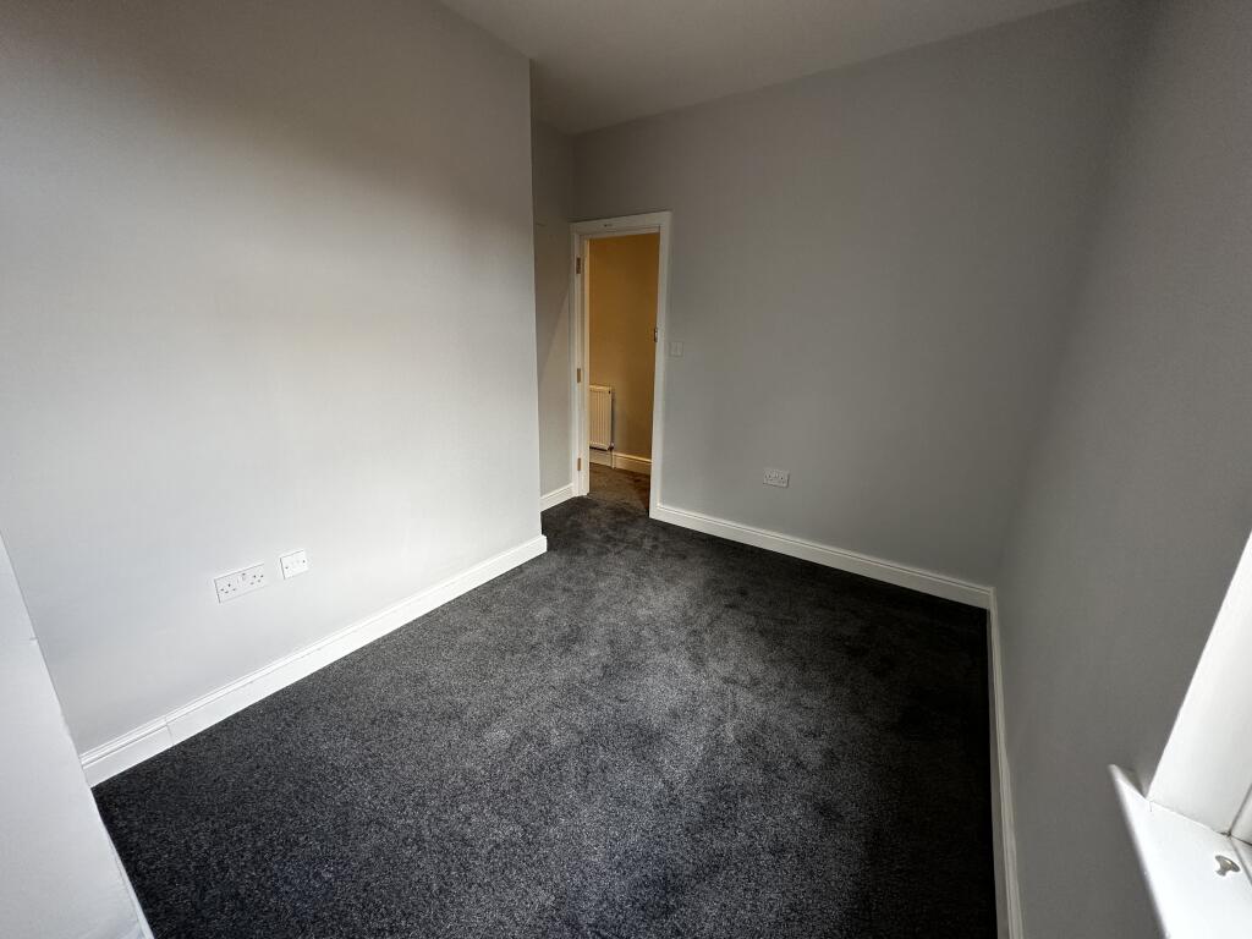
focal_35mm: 14
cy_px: 470
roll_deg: -1.4
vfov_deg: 85.7
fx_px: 506
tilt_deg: -16.8
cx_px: 626
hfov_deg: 102.1
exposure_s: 1/99
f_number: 2.2
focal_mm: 2.22
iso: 125
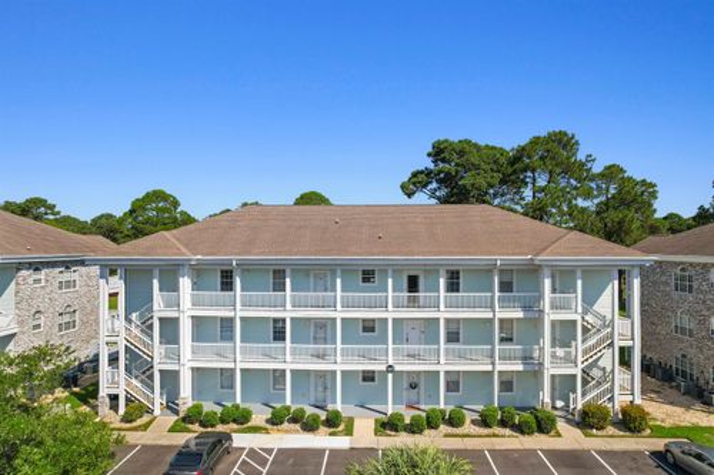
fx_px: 436
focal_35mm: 22
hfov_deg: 78.6
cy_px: 238
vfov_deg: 57.2
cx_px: 357
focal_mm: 8.38
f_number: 2.8
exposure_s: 1/500
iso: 100
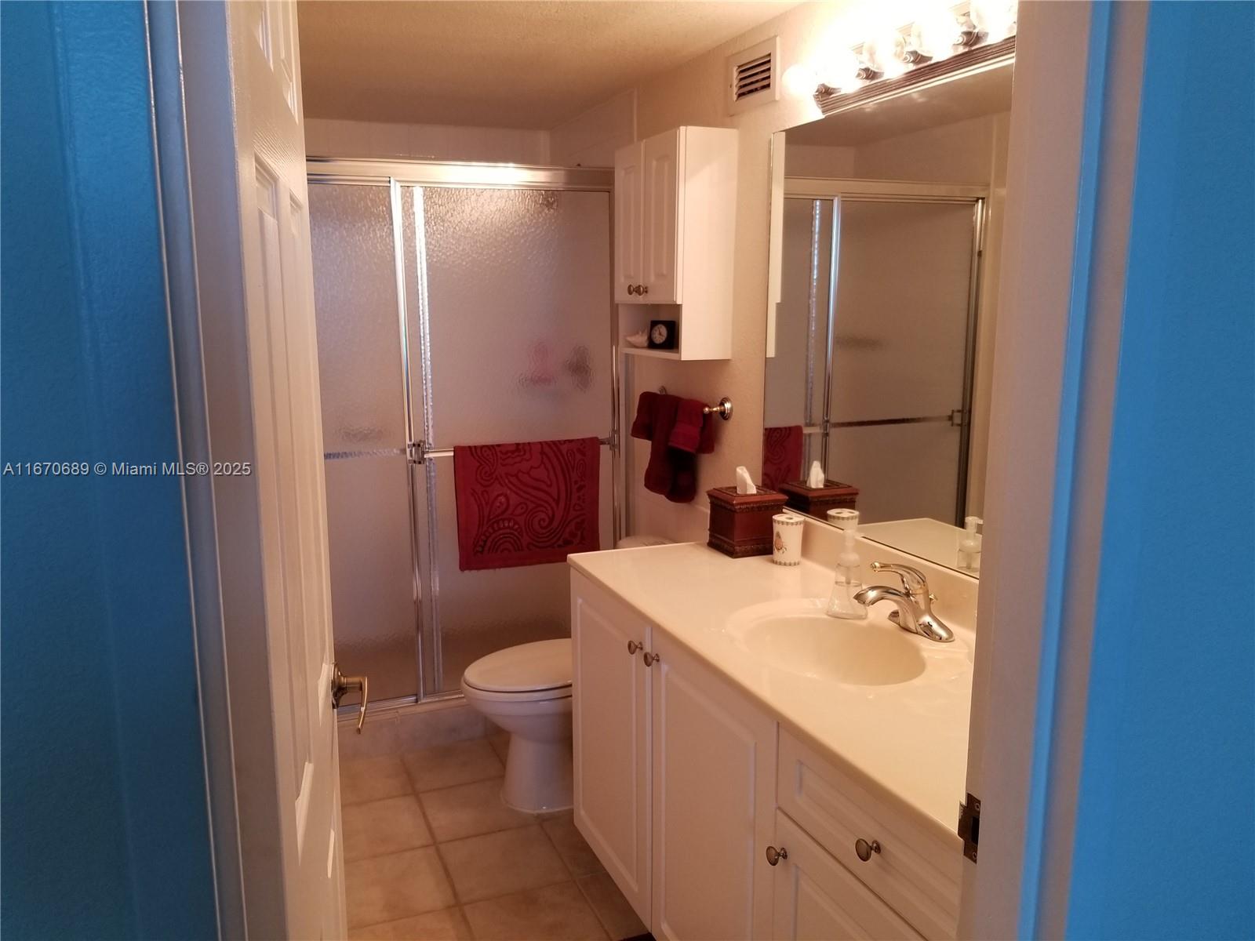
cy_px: 470
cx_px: 628
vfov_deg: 53.1
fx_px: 943
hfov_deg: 67.3
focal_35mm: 26
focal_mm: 4.25
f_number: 1.7
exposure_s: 1/120
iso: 80
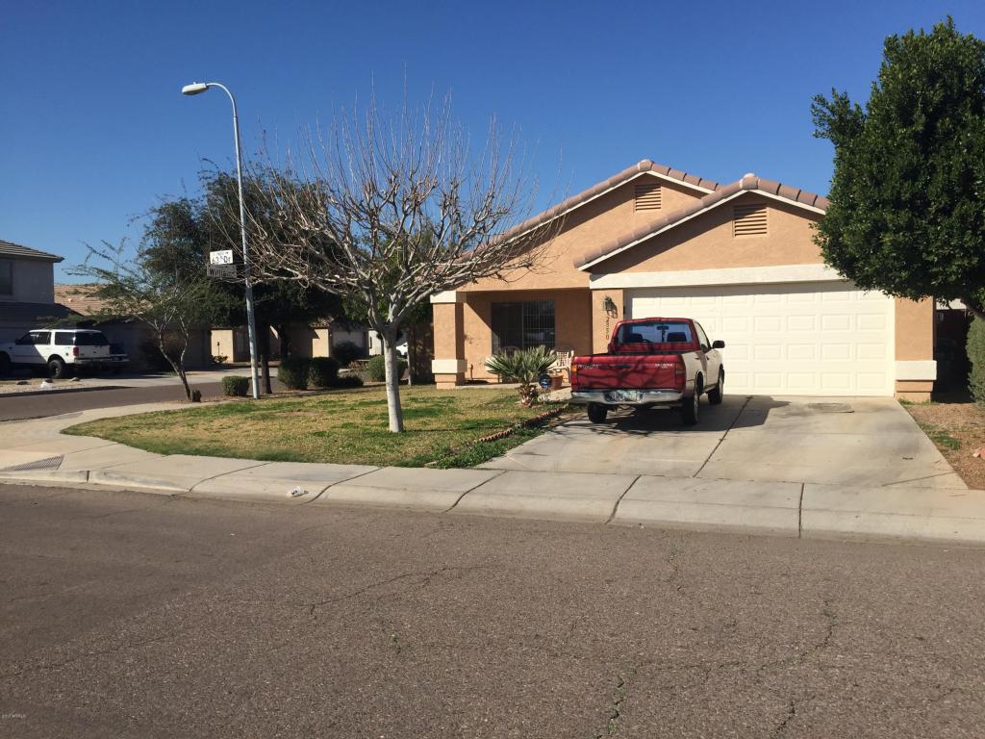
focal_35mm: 29
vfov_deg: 48.2
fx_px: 825
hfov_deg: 61.7
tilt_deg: -2.4
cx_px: 492
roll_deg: +0.7
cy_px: 370
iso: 32
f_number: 2.2
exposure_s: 1/2639
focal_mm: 4.15
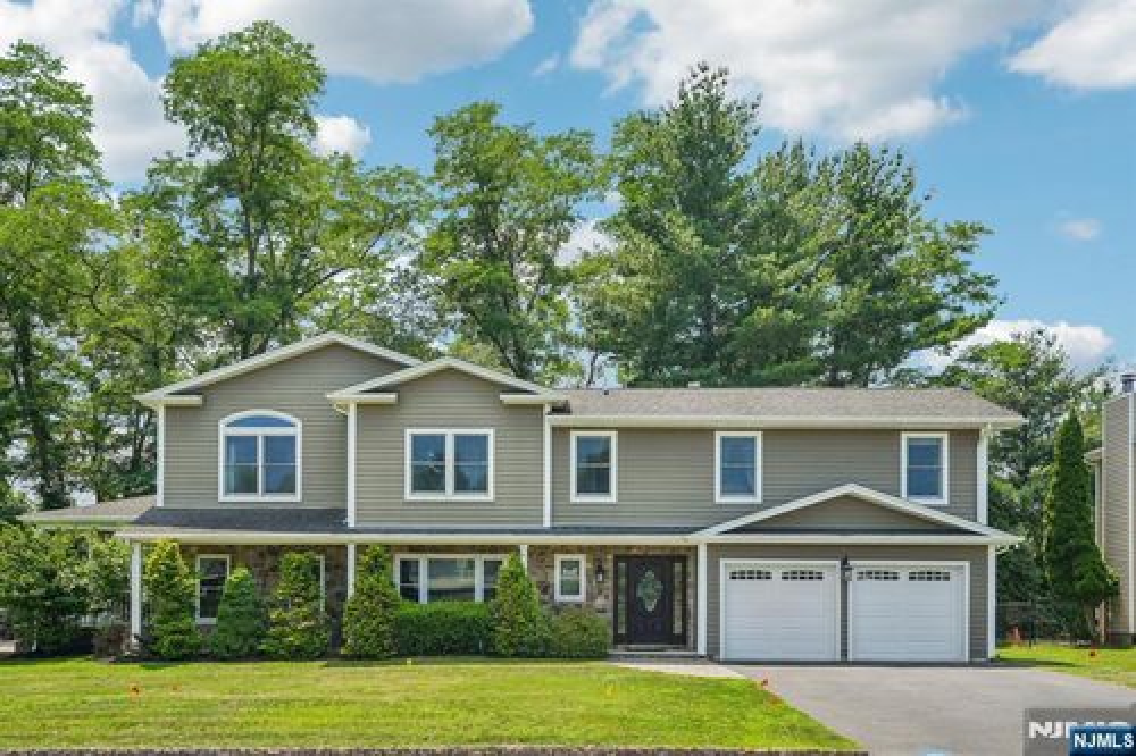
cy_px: 378
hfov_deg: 62.8
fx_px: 931
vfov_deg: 44.2
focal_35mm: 30
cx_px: 568
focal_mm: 29.5
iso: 100
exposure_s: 1/160
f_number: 9
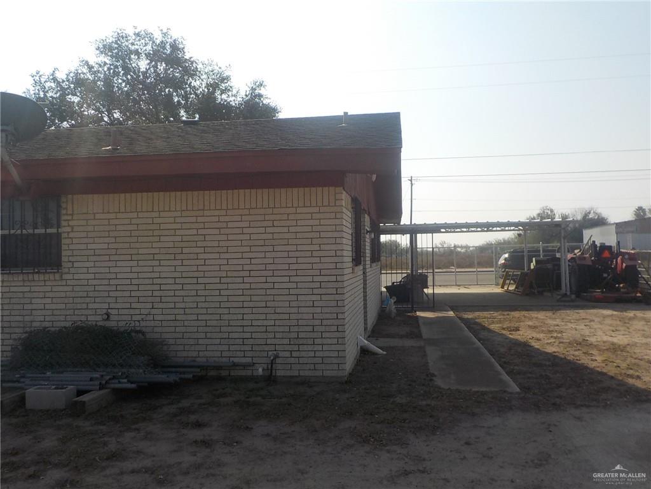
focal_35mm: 30
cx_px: 326
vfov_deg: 46.8
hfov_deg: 60.0
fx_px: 564
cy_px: 244
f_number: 3.3
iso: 125
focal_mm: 4.1
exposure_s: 1/1250
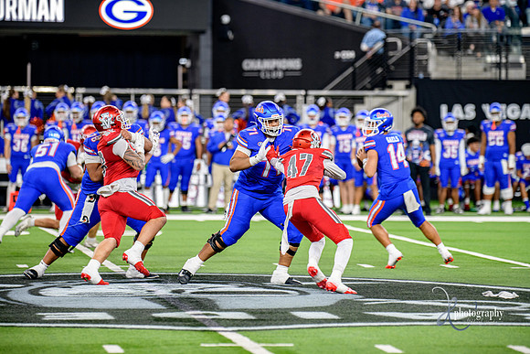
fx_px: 3239
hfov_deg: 9.4
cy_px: 177
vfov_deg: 6.2
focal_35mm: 220
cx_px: 265
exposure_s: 1/400
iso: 1000
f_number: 2.8
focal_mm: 220
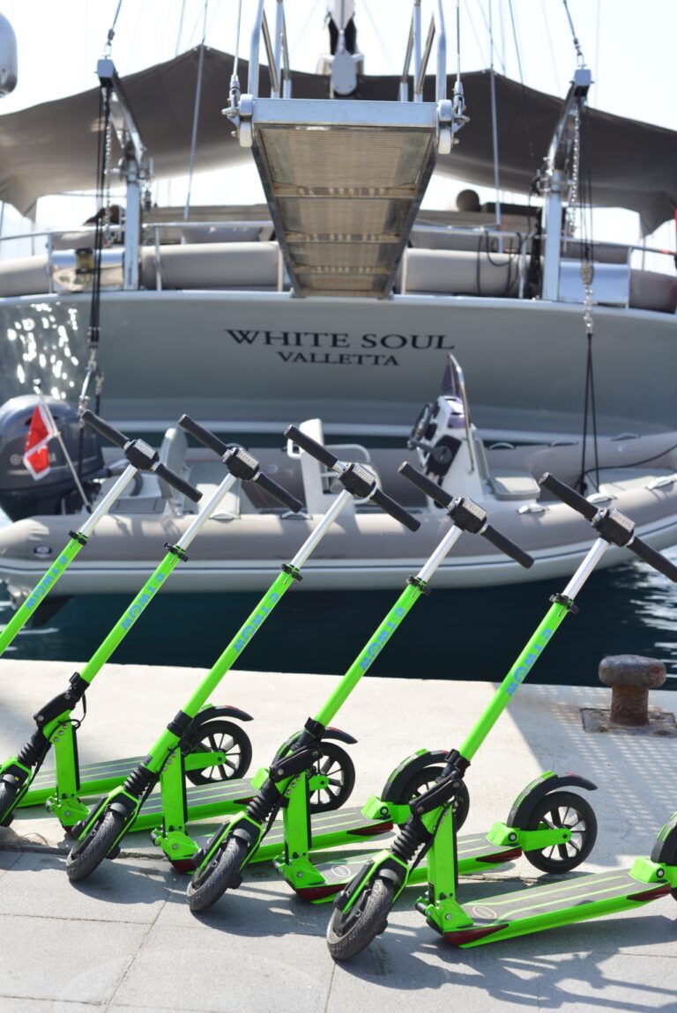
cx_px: 338
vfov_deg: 39.6
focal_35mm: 50
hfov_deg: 27.0
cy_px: 506
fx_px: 1409
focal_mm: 50
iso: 100
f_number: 5
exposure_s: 1/400
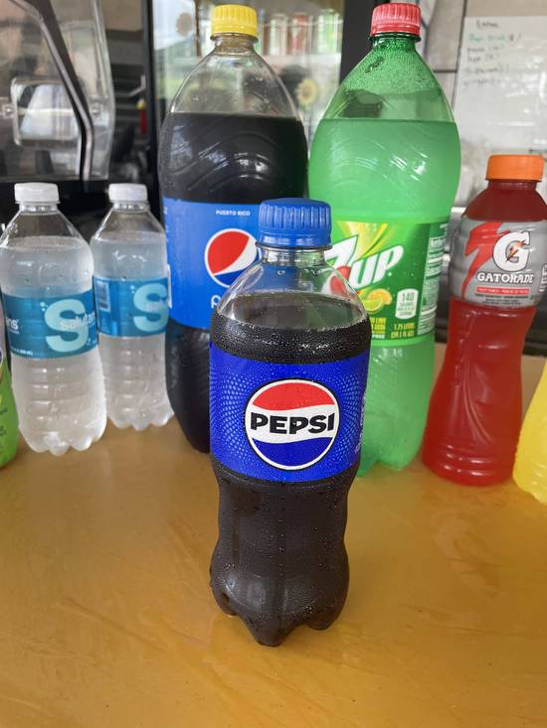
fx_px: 548
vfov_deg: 67.3
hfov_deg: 53.1
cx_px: 274
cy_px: 364
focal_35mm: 26
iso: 100
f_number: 1.6
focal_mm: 4.2
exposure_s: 1/121
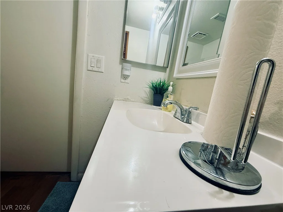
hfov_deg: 102.1
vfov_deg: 85.7
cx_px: 142
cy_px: 106
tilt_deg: -9.1
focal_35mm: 14
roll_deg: -7.9
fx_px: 114
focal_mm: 2.22
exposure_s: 1/60
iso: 200
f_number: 2.2
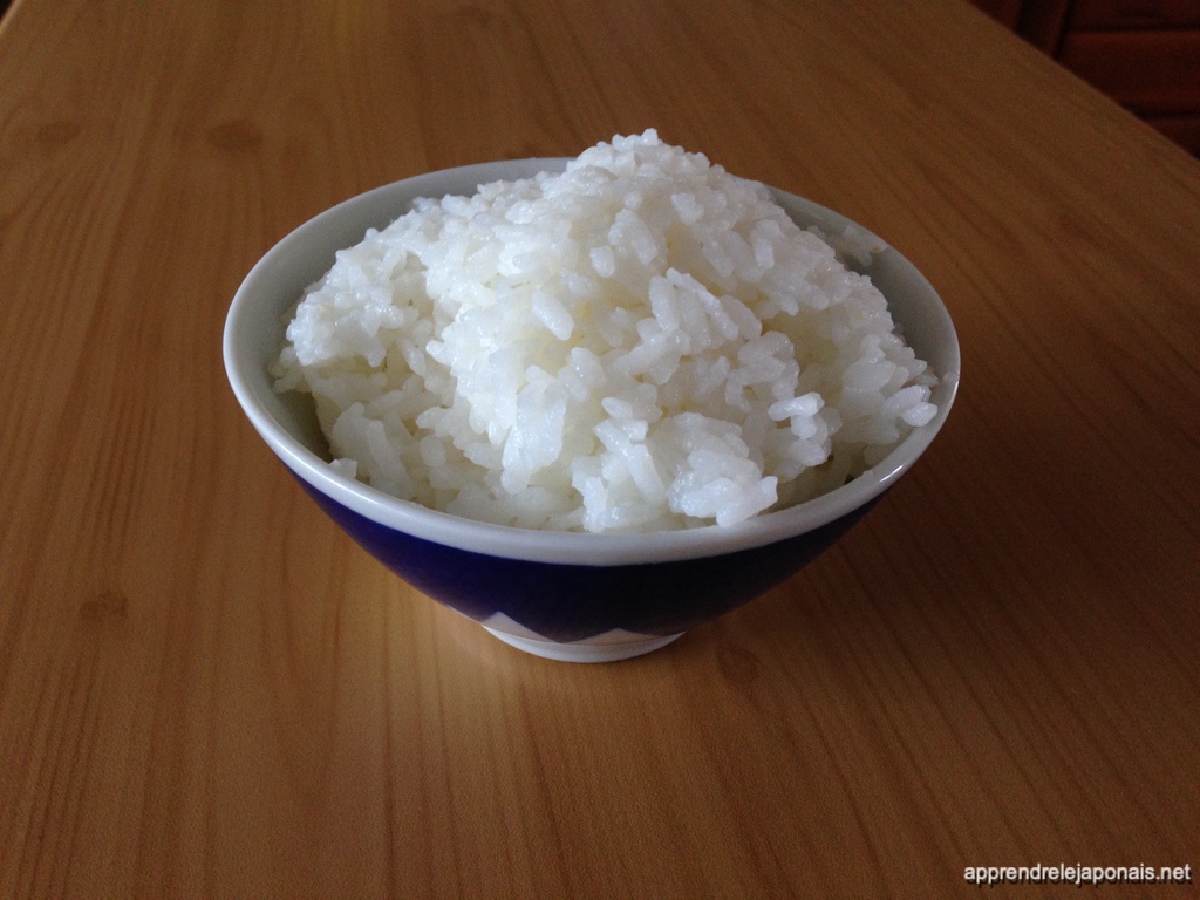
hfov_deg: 55.4
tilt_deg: -36.8
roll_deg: -2.1
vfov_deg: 42.9
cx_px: 600
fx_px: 1144
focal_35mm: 33
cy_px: 450
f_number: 2.4
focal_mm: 4.12
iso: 125
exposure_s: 1/20
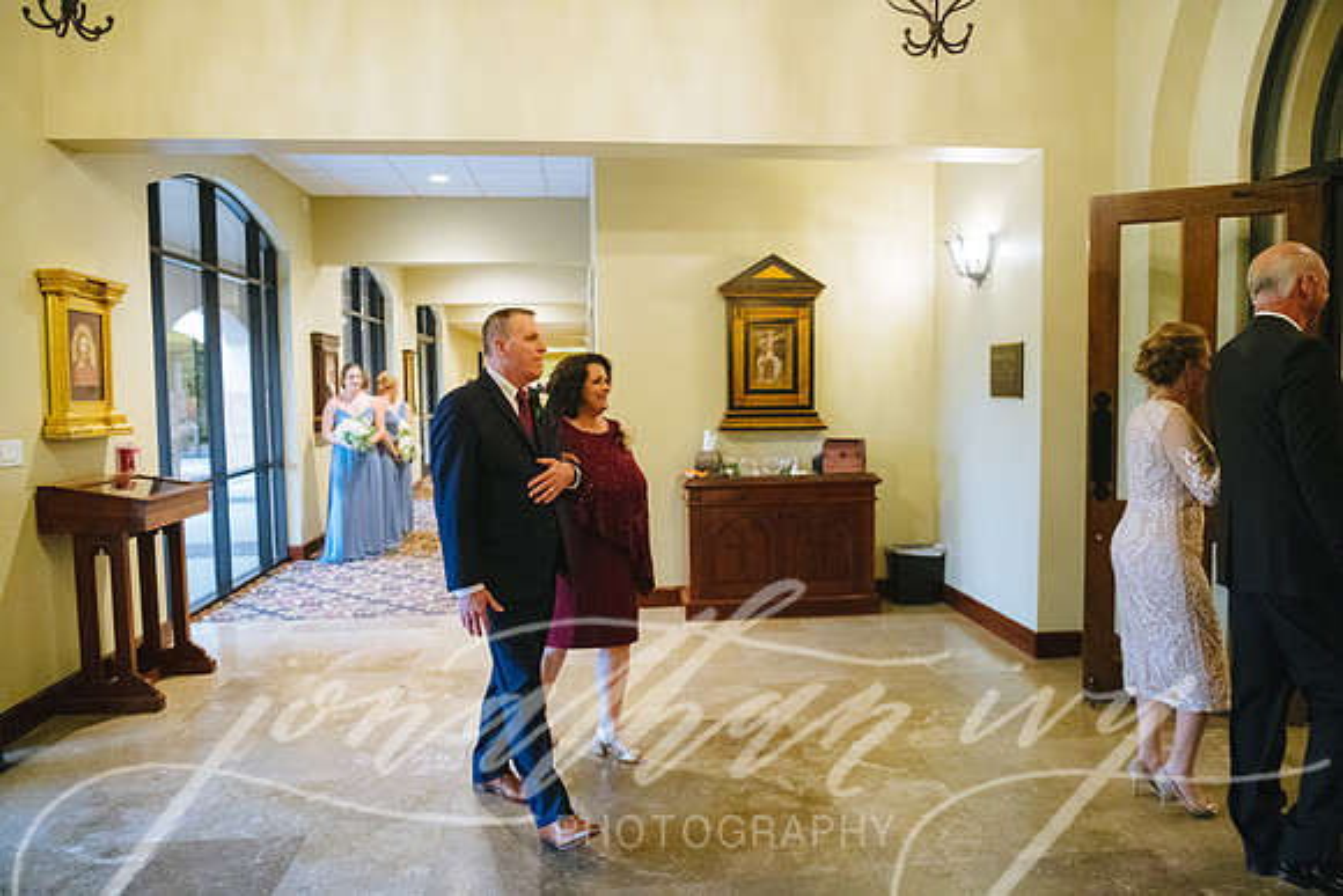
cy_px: 448
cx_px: 672
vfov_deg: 49.6
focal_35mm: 26
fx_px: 970
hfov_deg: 69.4
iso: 5600
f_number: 2.8
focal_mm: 26
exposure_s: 1/125
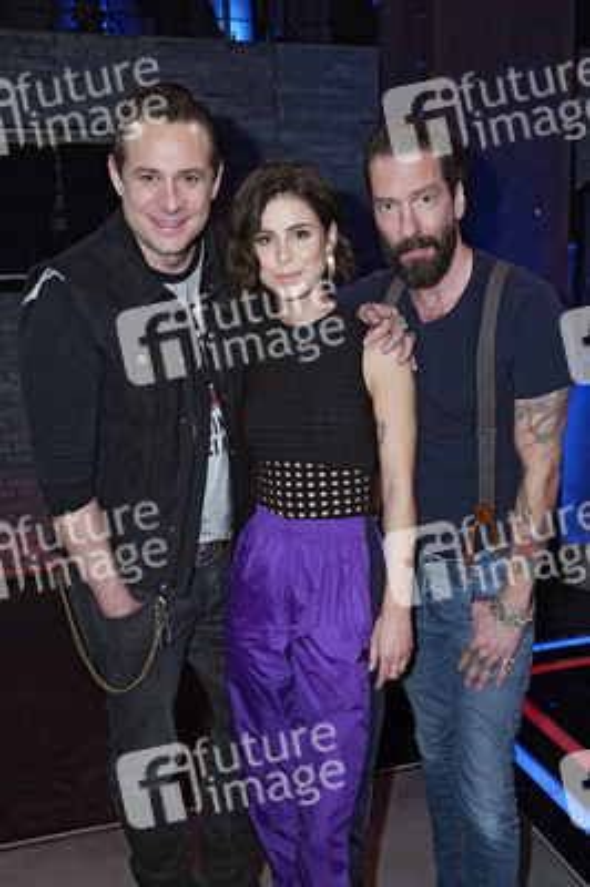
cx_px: 295
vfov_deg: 58.8
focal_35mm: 32
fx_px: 788
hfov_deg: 41.0
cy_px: 444
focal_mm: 32
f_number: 8
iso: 640
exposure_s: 1/60
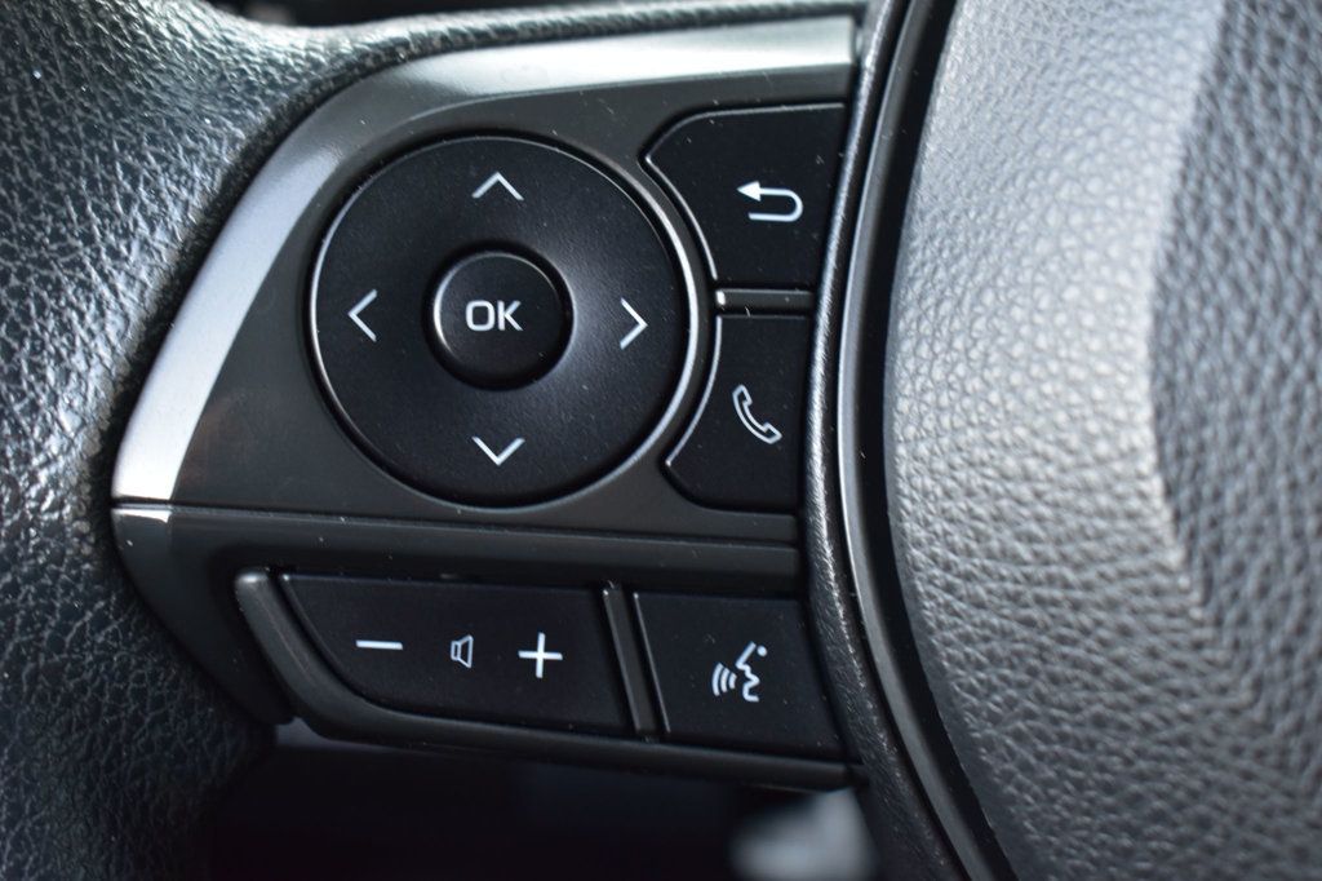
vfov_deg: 21.6
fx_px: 2313
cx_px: 661
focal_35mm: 63
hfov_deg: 31.9
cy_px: 440
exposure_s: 1/15
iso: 1000
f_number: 6.3
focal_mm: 42
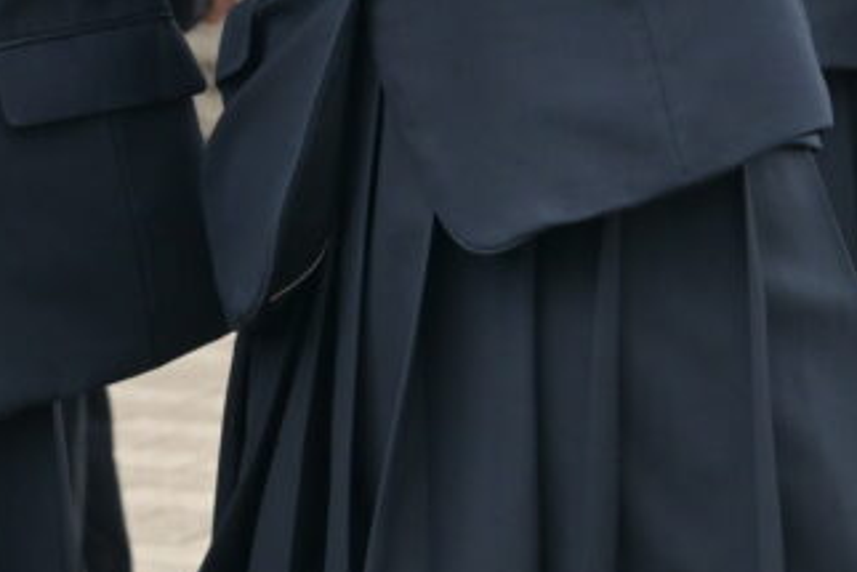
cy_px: -559
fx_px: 7954
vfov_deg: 4.1
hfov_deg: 6.2
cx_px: 27
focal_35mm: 334
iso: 400
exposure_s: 1/640
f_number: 5
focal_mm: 70
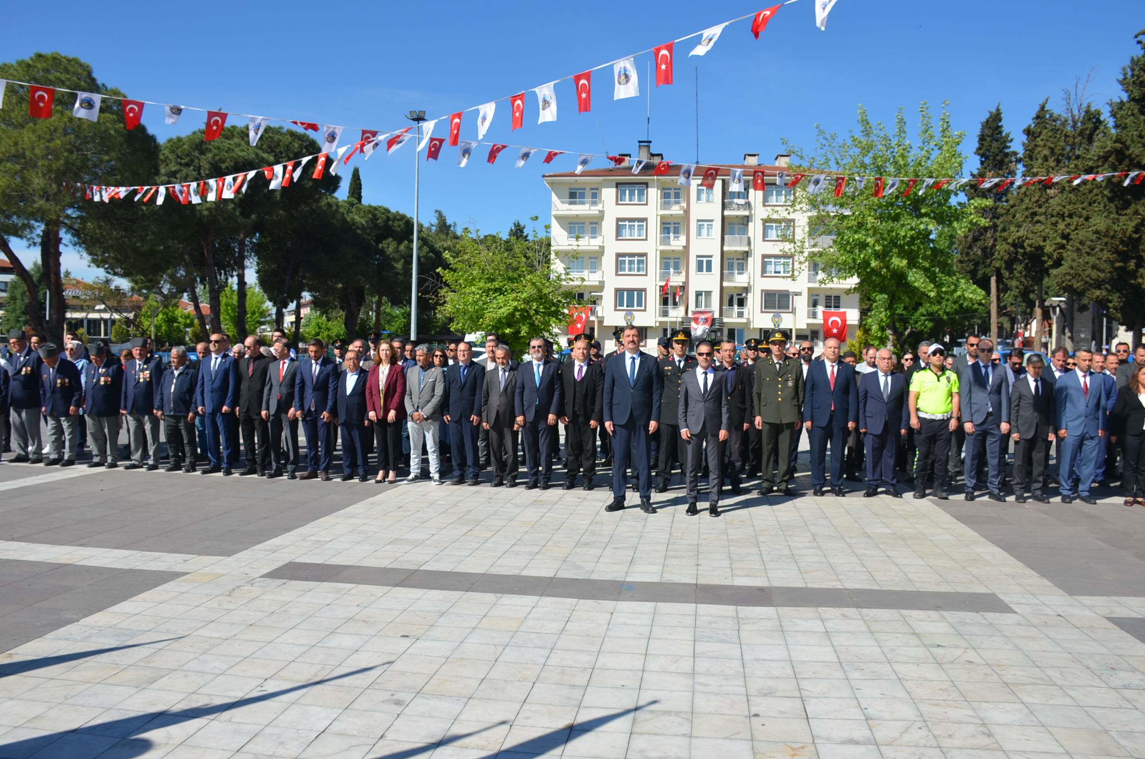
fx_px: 857
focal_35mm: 27
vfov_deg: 47.7
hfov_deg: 67.5
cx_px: 572
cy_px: 380
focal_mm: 18
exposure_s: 1/320
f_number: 8
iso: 100
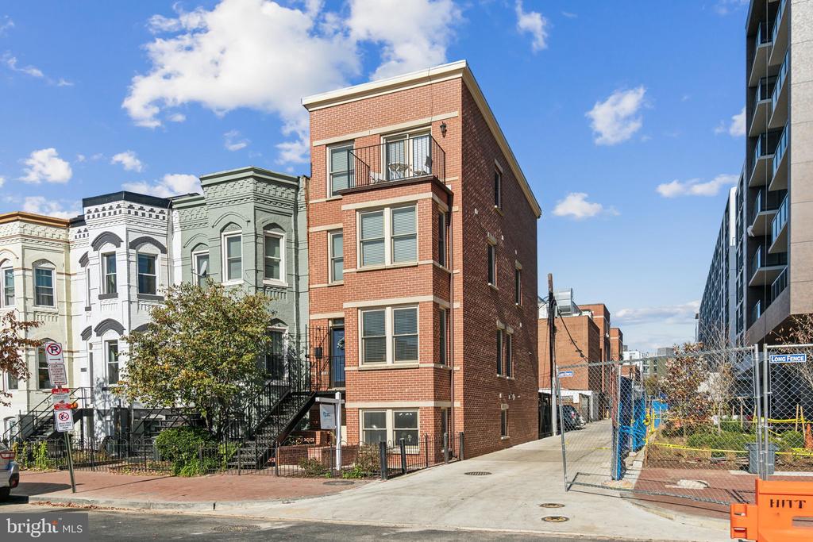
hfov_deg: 73.7
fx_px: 542
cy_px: 271
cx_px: 406
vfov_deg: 53.1
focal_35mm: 24
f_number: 5.6
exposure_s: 1/1600
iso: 200
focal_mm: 16
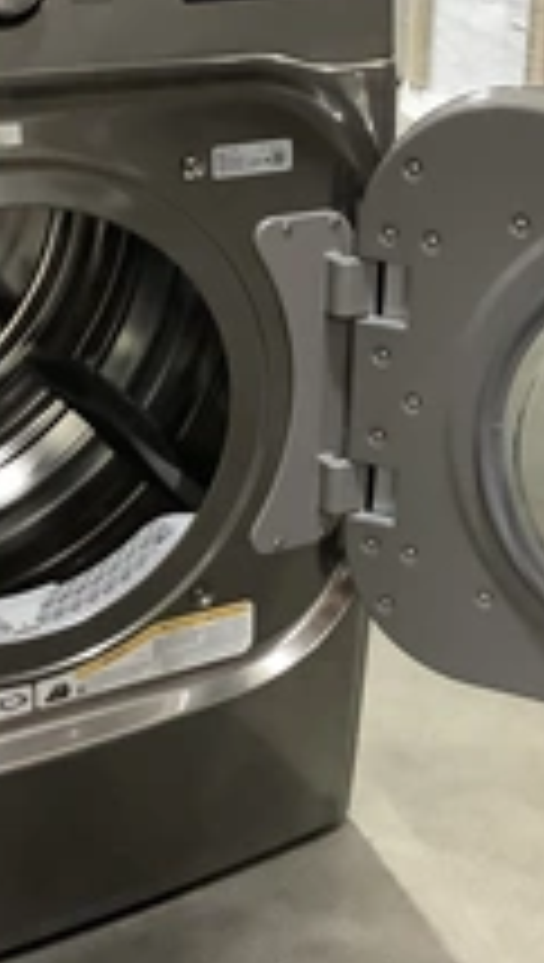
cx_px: 364
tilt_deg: -26.4
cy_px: 490
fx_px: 1609
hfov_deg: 19.1
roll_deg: -2.0
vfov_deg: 33.3
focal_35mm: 63
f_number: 2.4
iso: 500
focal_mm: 3.3
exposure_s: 1/30
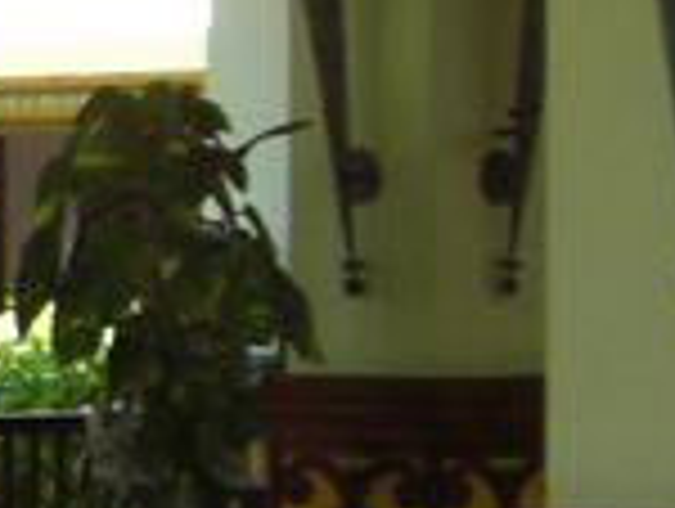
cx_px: -1004
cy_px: 63
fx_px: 5059
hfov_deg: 7.1
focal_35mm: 259
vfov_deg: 5.7
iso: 64
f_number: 2.7
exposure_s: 1/125
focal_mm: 6.2
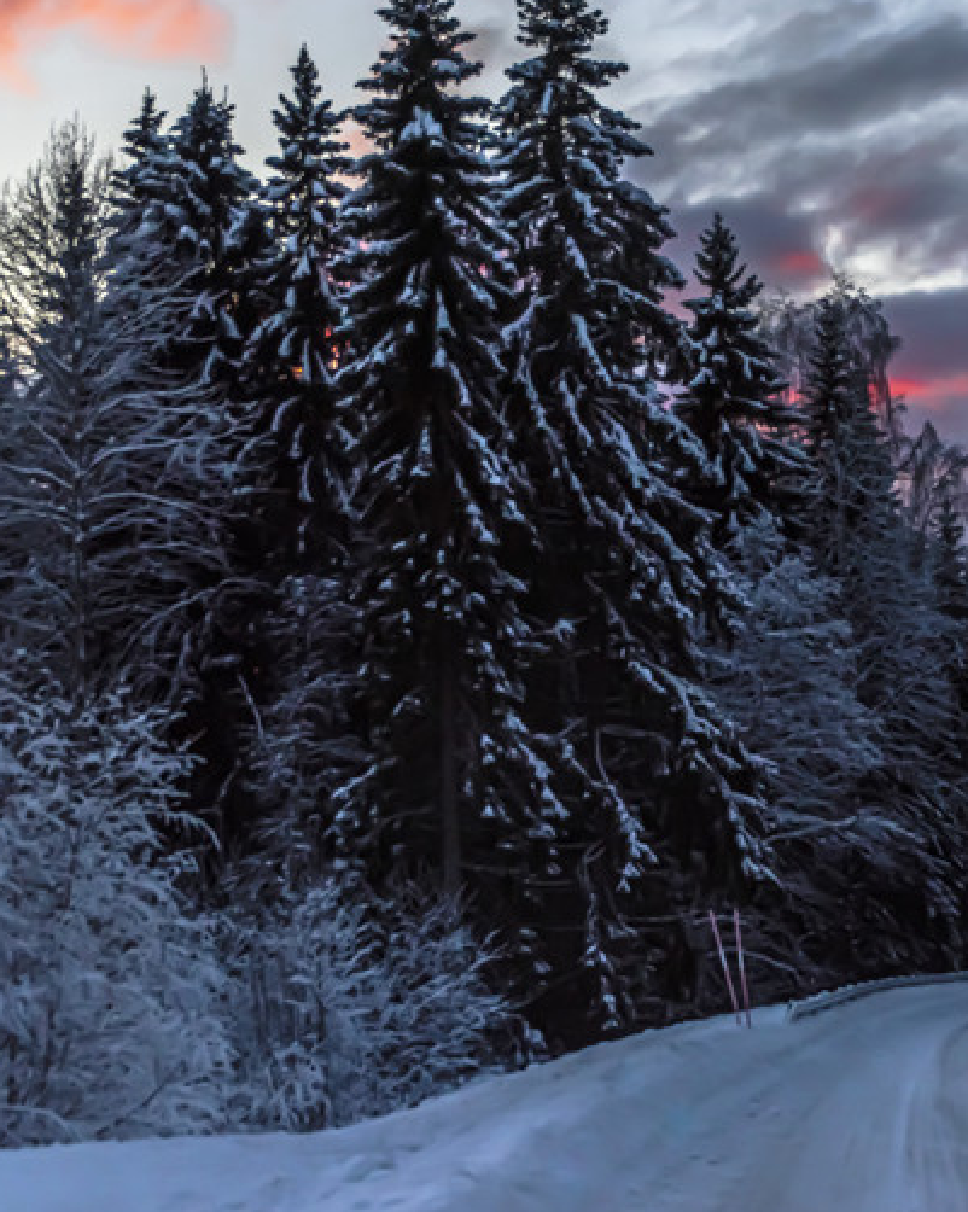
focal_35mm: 64
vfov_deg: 29.6
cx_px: 591
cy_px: 537
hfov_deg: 23.8
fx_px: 2294
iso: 1250
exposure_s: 1/3200
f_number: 2.8
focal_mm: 38
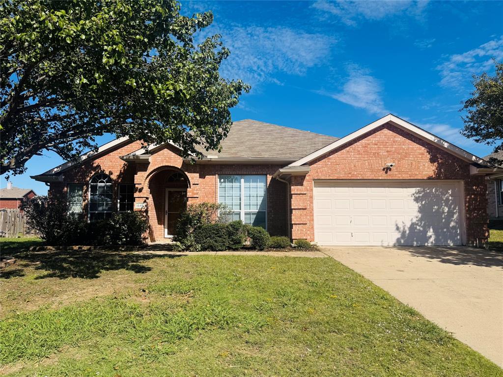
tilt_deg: +4.9
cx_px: 252
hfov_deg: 71.6
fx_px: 349
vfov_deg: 56.8
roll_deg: +0.1
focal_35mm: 24
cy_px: 188
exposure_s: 1/5814
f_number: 1.78
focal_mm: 6.76
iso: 80
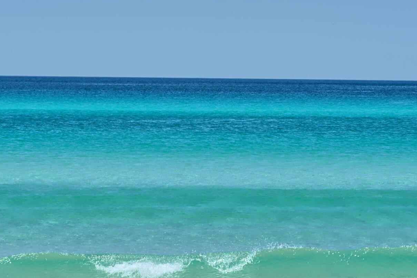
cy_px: 138
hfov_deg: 9.8
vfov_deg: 6.5
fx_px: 2444
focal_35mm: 211
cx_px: 211
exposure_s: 1/350
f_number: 9.5
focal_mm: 85
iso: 100
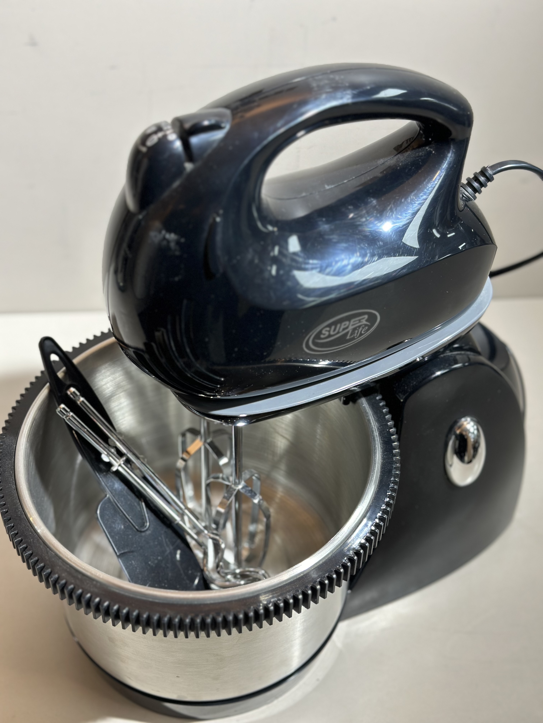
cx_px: 272
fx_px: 1004
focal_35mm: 48
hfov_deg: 30.3
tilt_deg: -43.9
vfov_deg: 39.7
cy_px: 362
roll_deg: -3.0
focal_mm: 6.86
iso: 80
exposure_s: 1/100
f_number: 1.78
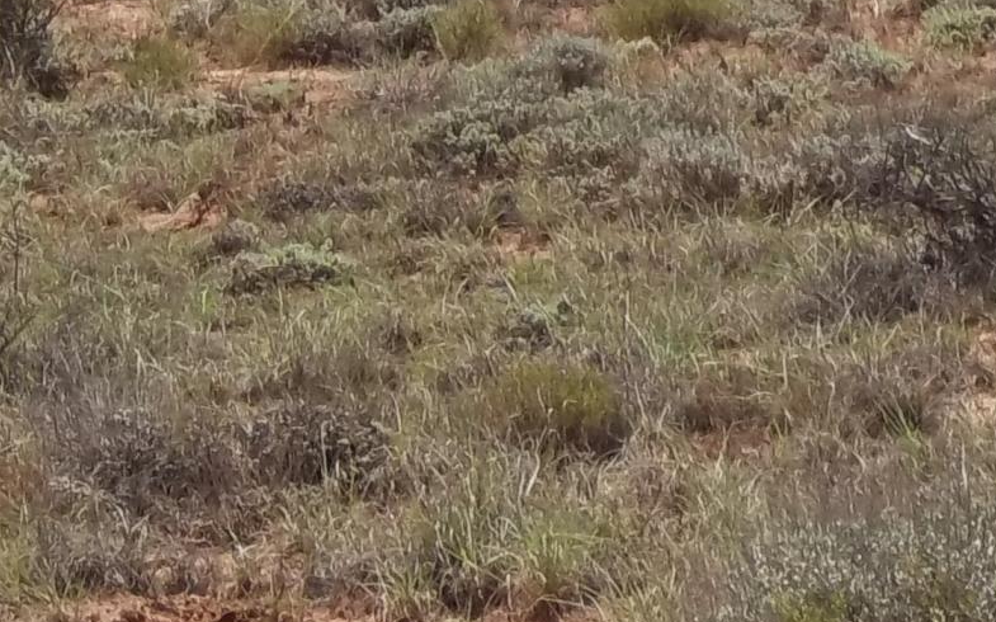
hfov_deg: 5.4
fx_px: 10555
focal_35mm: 389
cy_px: -310
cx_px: 1435
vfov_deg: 3.4
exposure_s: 1/500
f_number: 5.2
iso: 80
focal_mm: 17.1
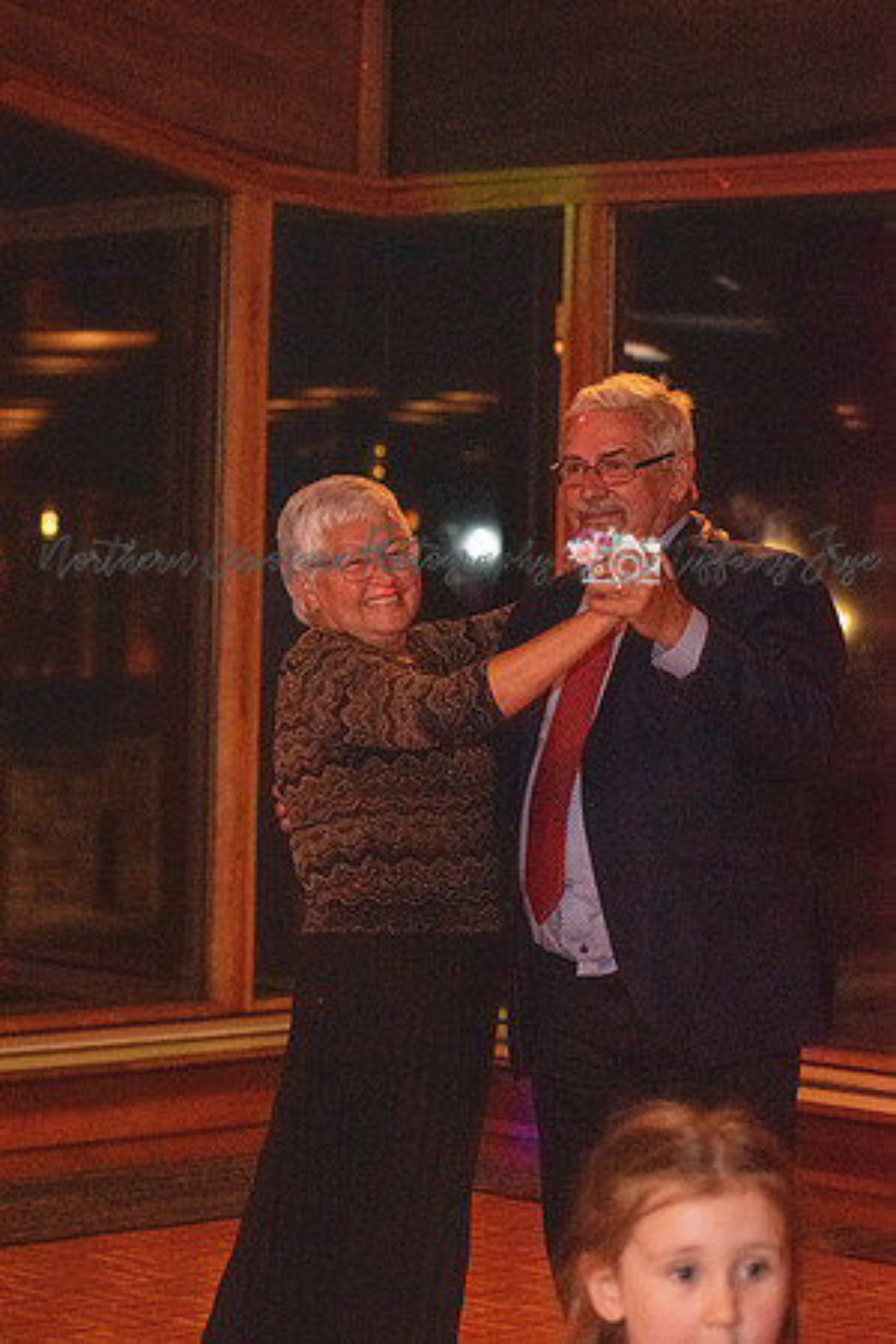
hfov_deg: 13.0
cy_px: 672
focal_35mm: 105
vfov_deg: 19.5
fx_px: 3920
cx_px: 448
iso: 6400
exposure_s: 1/60
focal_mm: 70
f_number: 4.5
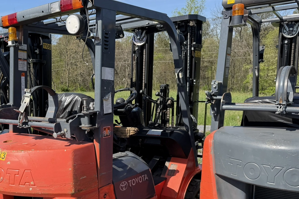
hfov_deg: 47.8
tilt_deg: -9.9
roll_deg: +4.2
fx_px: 324
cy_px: 140
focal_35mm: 39
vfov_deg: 33.7
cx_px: 76
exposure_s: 1/2445
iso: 80
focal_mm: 6.76
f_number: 1.78
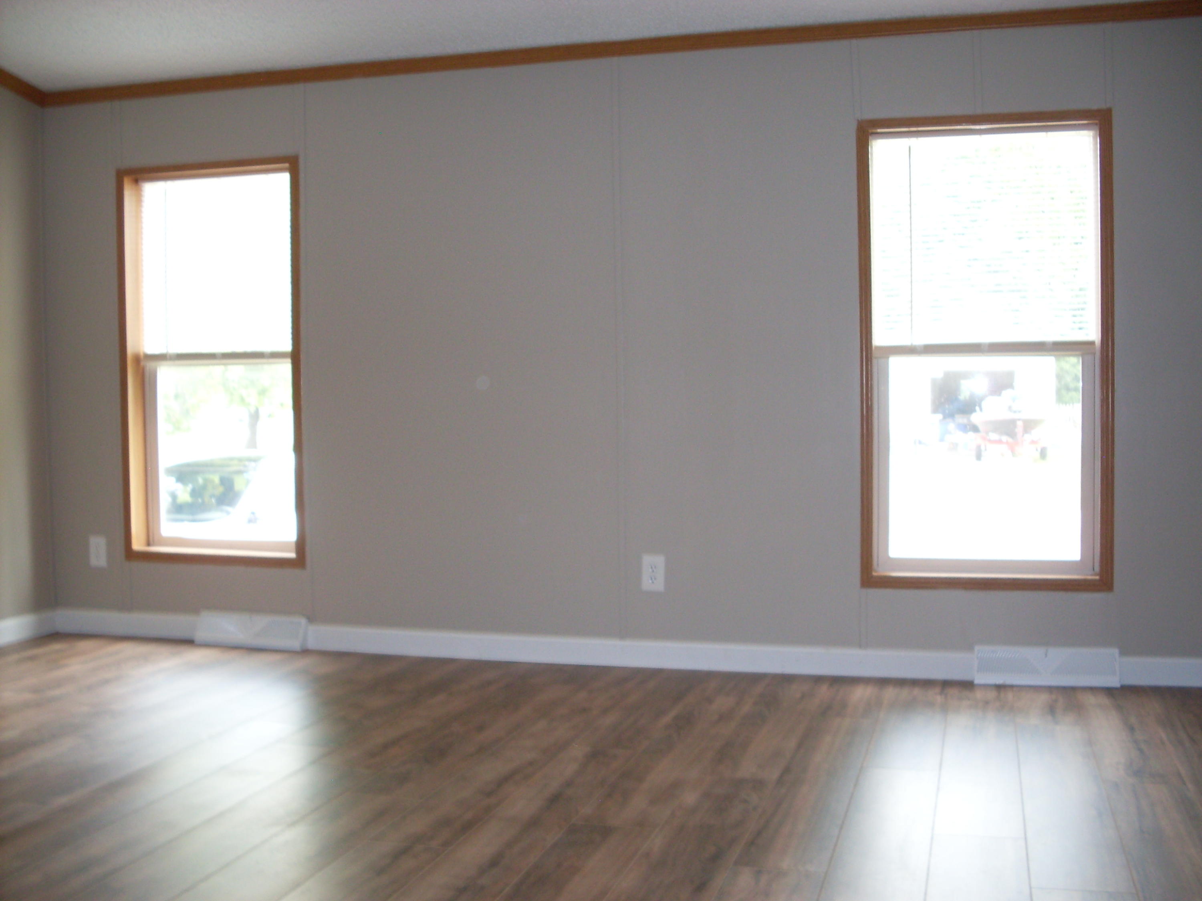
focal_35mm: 38
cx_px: 601
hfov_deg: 49.0
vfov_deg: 37.7
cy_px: 450
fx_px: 1320
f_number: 2.8
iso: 100
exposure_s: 1/30
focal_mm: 6.3
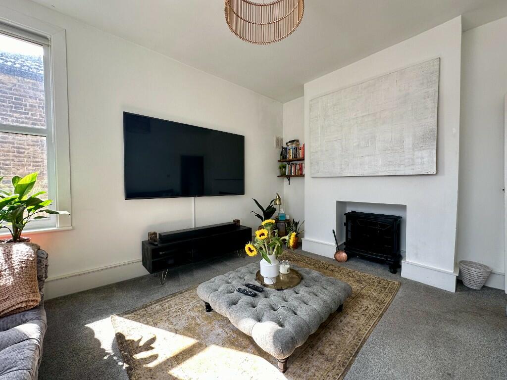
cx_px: 254
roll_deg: -0.1
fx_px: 205
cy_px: 190
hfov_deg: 102.1
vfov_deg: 85.7
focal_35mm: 14
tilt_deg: -0.9
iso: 64
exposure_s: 1/99
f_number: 2.2
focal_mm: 2.22
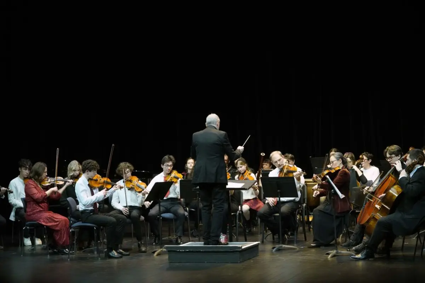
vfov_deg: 19.5
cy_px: 142
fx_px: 826
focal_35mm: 70
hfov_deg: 28.8
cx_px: 212
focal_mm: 70
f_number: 5.6
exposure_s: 1/125
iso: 5000
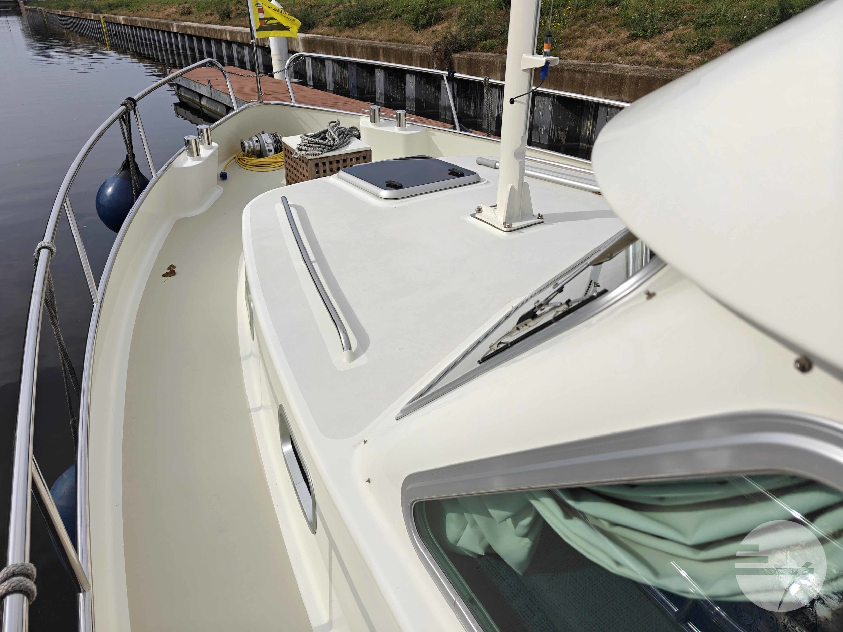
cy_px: 316
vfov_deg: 58.9
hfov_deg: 73.9
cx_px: 422
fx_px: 560
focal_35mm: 23
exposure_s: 1/4343
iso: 50
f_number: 1.6
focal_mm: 6.06
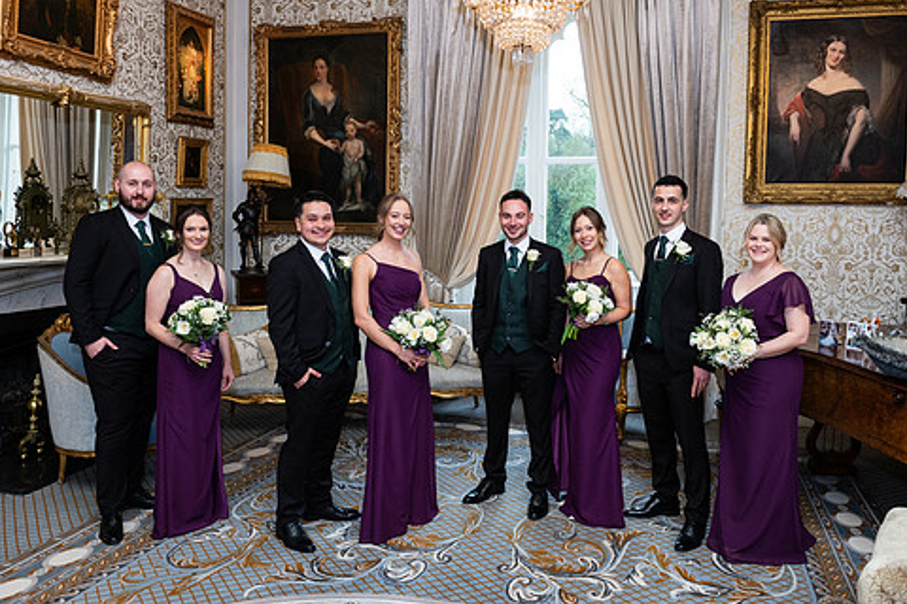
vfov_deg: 44.8
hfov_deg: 63.6
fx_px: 731
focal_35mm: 29
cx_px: 474
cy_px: 260
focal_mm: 24
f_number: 5
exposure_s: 1/160
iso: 500
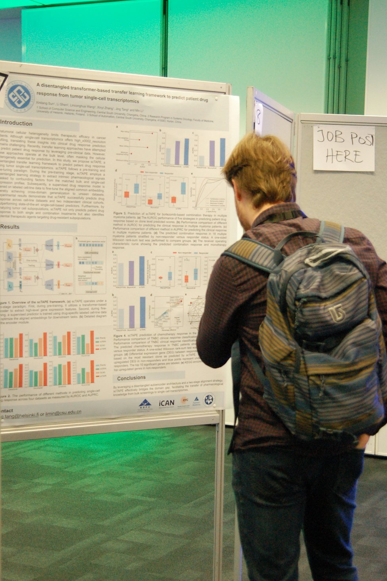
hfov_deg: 21.3
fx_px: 1029
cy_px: 318
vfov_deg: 31.6
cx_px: 213
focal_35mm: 64
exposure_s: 1/125
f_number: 3.5
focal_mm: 31
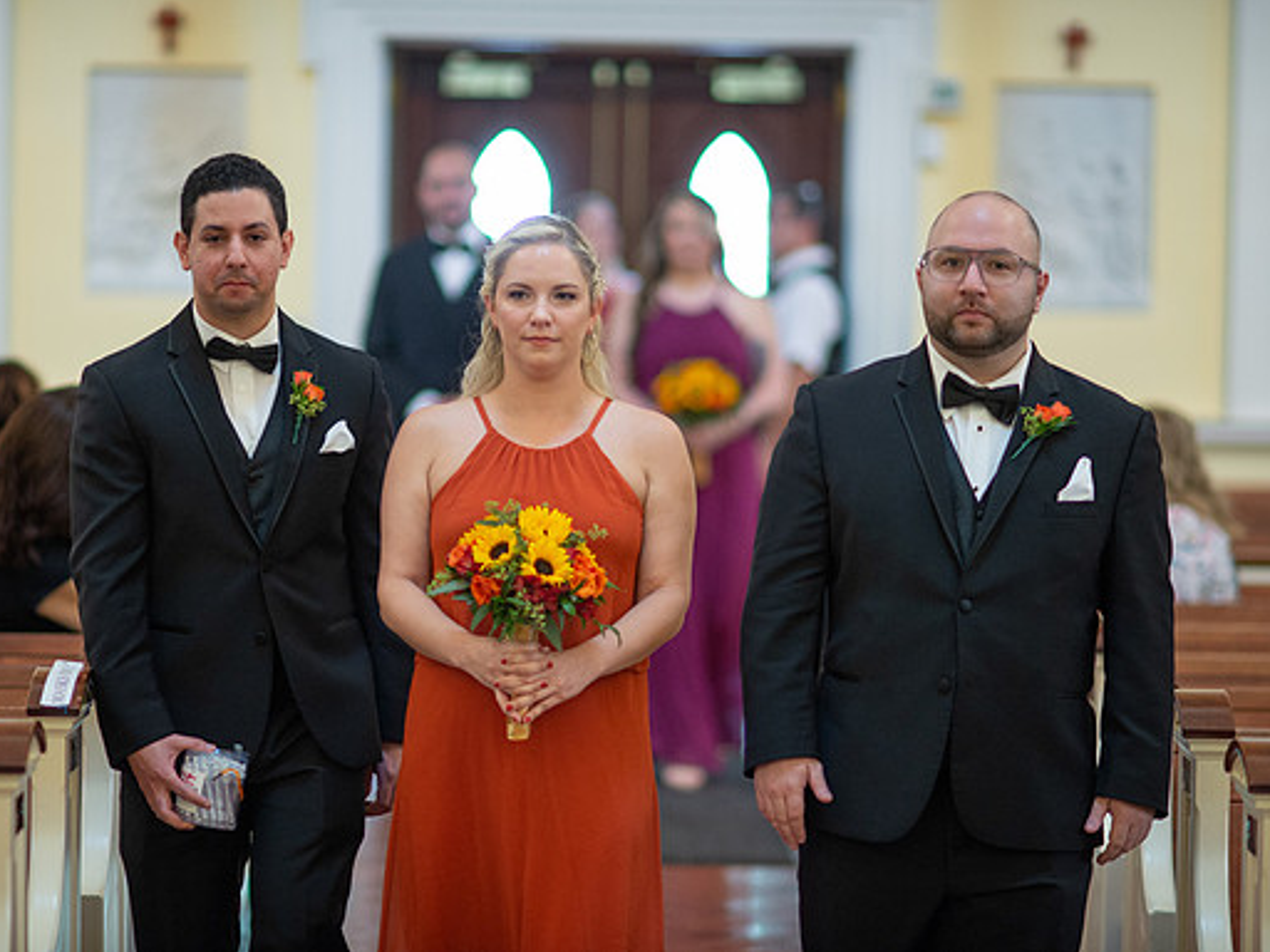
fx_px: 5393
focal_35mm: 147
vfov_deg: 10.1
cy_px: 476
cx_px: 585
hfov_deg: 13.4
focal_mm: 135
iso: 1600
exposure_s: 1/250
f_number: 2
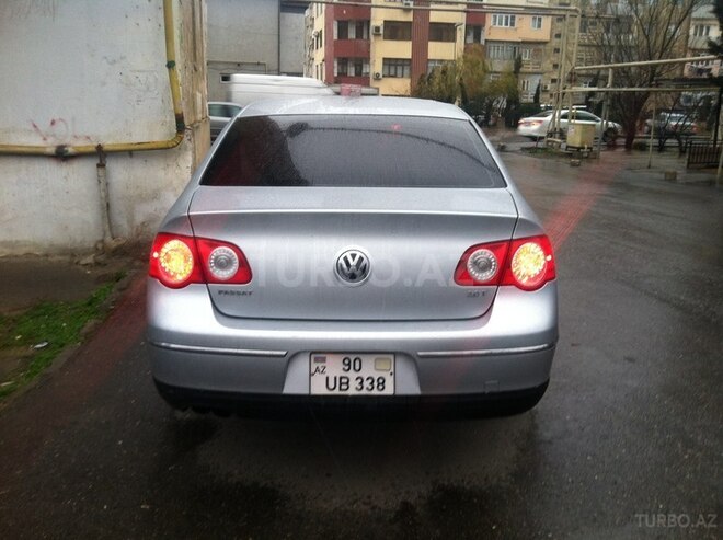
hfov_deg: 52.7
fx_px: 730
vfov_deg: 40.6
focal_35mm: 35
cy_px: 270
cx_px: 362
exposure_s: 1/15
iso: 80
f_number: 2.8
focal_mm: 3.85
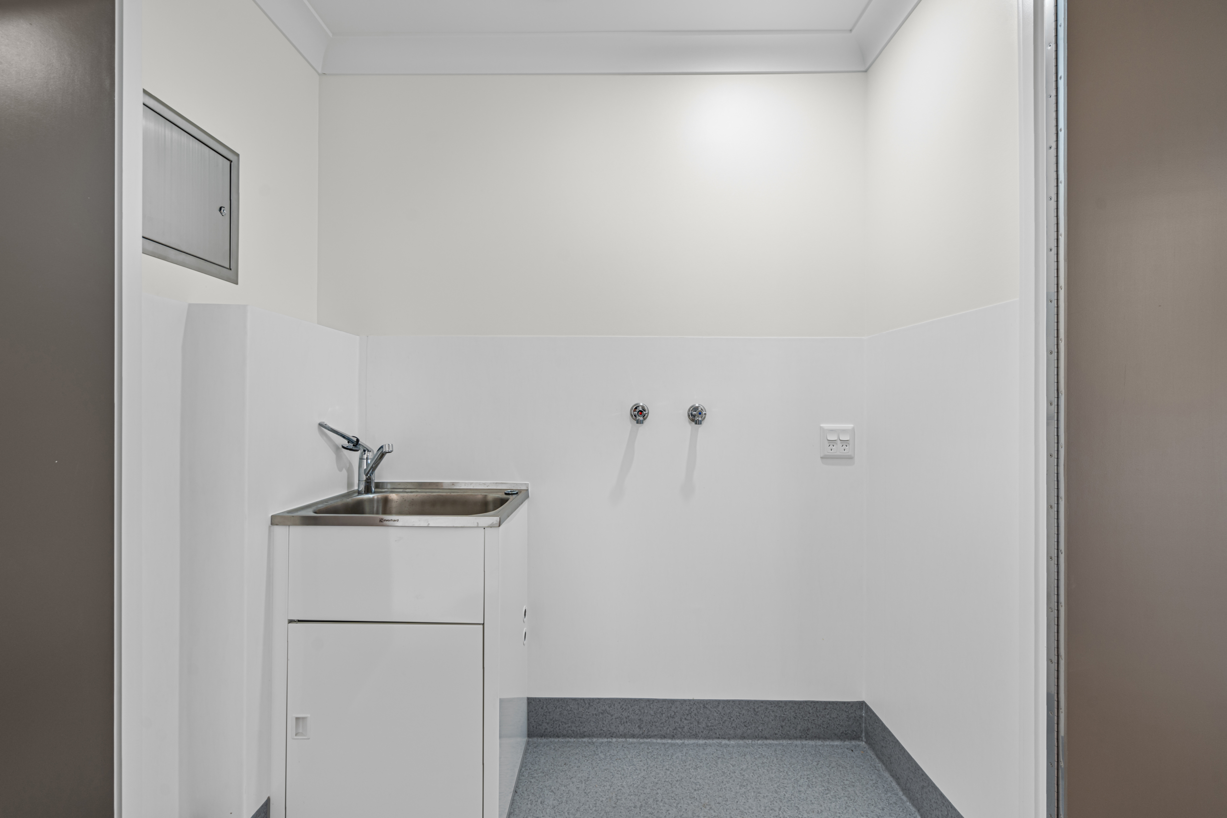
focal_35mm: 16
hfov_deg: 96.7
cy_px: 409
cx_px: 614
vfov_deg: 73.8
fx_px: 545
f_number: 8
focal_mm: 16
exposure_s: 1/2.5
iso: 200
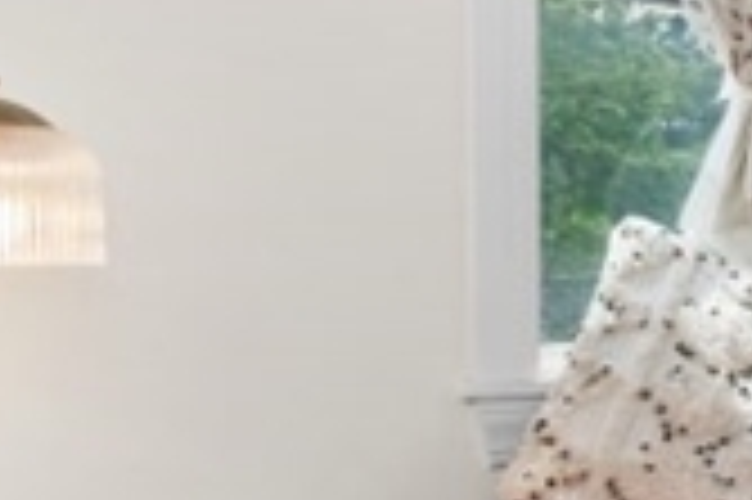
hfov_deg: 18.0
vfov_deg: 15.9
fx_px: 1795
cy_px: 259
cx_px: 1414
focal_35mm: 86
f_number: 5.6
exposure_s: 1/100
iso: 250
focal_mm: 14
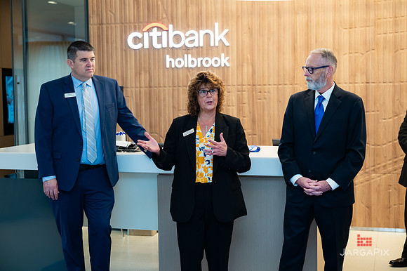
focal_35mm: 55
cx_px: 204
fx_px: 623
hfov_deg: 36.2
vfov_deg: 24.5
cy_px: 136
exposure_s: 1/200
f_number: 3.5
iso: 640
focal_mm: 55
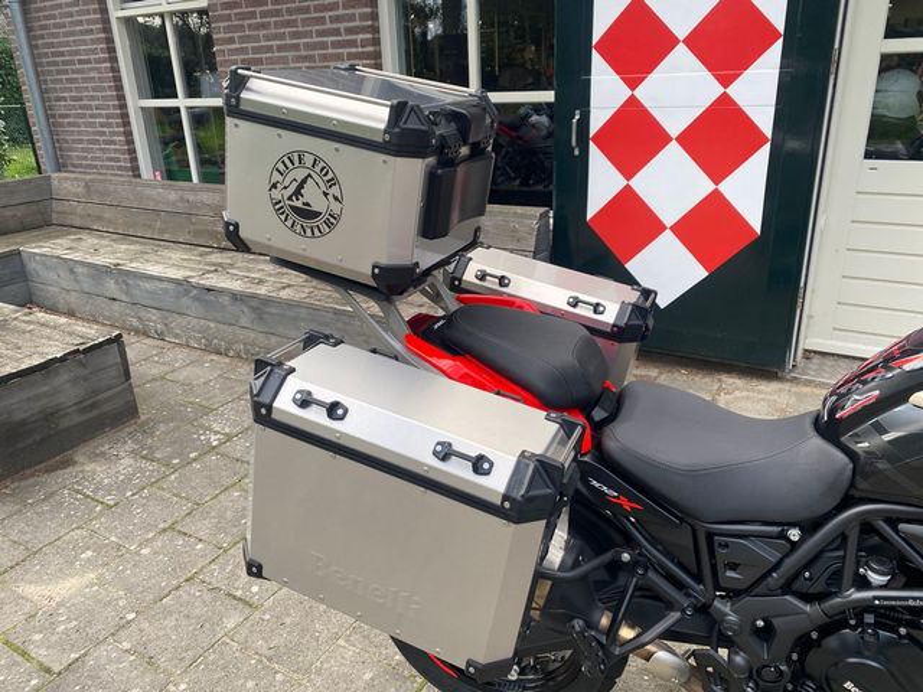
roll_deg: +0.5
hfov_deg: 67.3
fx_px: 693
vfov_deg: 53.1
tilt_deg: -21.8
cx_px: 462
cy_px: 346
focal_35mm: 26
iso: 32
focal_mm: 4.25
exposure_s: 1/263
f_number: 1.8
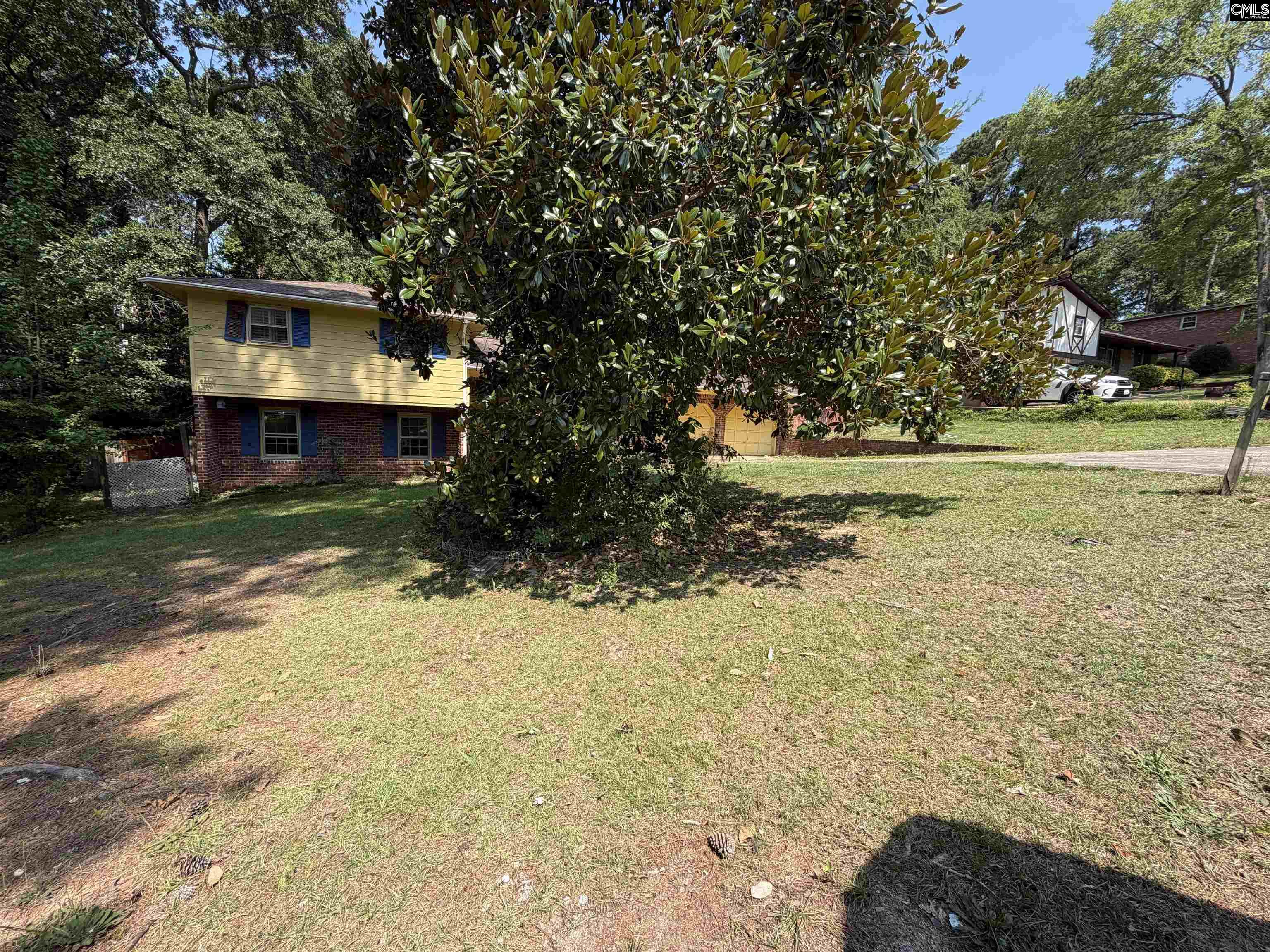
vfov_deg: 85.7
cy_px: 476
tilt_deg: -6.0
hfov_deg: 102.1
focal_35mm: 14
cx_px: 635
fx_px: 514
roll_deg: -1.6
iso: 40
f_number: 2.2
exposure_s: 1/590
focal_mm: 2.22
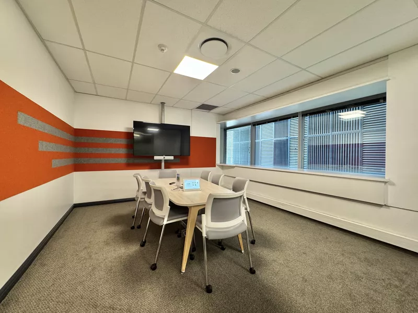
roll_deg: -0.3
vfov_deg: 85.7
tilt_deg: -0.7
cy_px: 156
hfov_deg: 102.1
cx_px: 209
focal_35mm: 14
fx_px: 169
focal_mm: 2.22
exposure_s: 1/50
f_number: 2.2
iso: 200
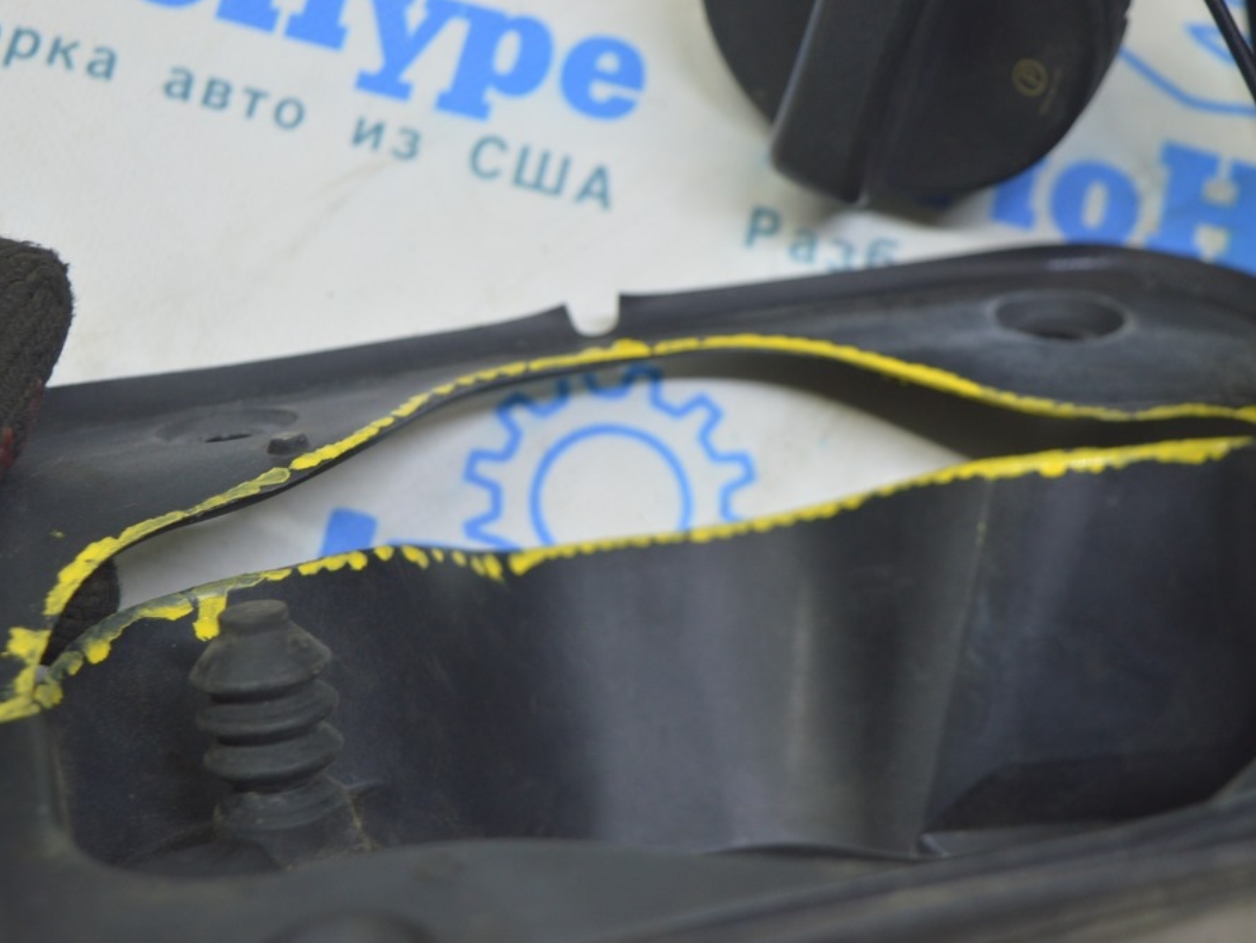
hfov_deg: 29.4
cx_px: 625
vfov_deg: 22.3
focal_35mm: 66
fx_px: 2395
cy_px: 473
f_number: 5.6
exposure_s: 1/20
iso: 400
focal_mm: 40
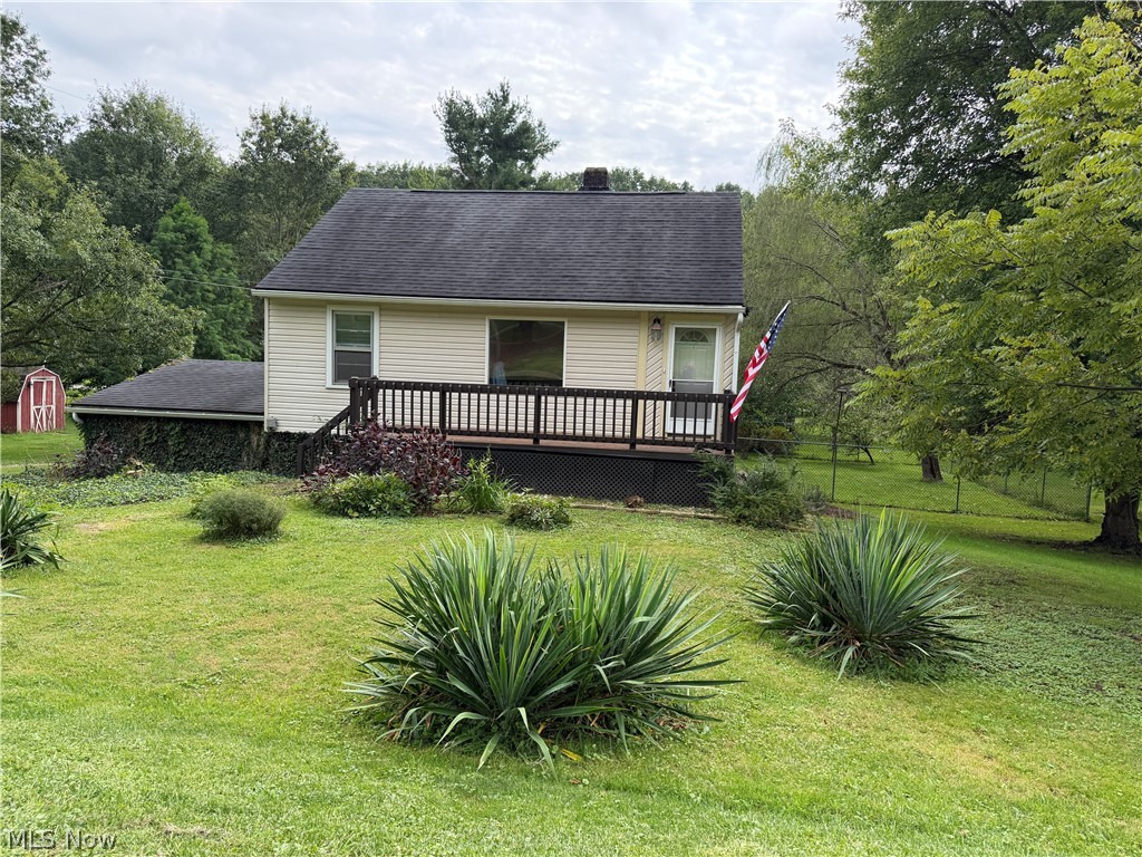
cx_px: 571
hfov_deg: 71.6
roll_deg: -1.3
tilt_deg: -5.1
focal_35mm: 24
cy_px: 428
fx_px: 792
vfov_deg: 56.8
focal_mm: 6.76
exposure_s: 1/1192
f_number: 1.78
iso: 100
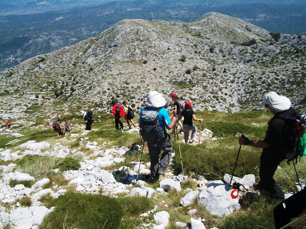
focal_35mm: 32
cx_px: 153
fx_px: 283
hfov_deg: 56.8
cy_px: 114
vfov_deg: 44.1
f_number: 5.5
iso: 80
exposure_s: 1/500
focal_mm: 5.7
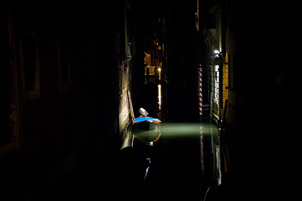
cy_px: 85
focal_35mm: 85
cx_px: 161
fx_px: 713
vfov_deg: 16.1
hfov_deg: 23.9
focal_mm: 72
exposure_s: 1/13
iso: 12800
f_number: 5
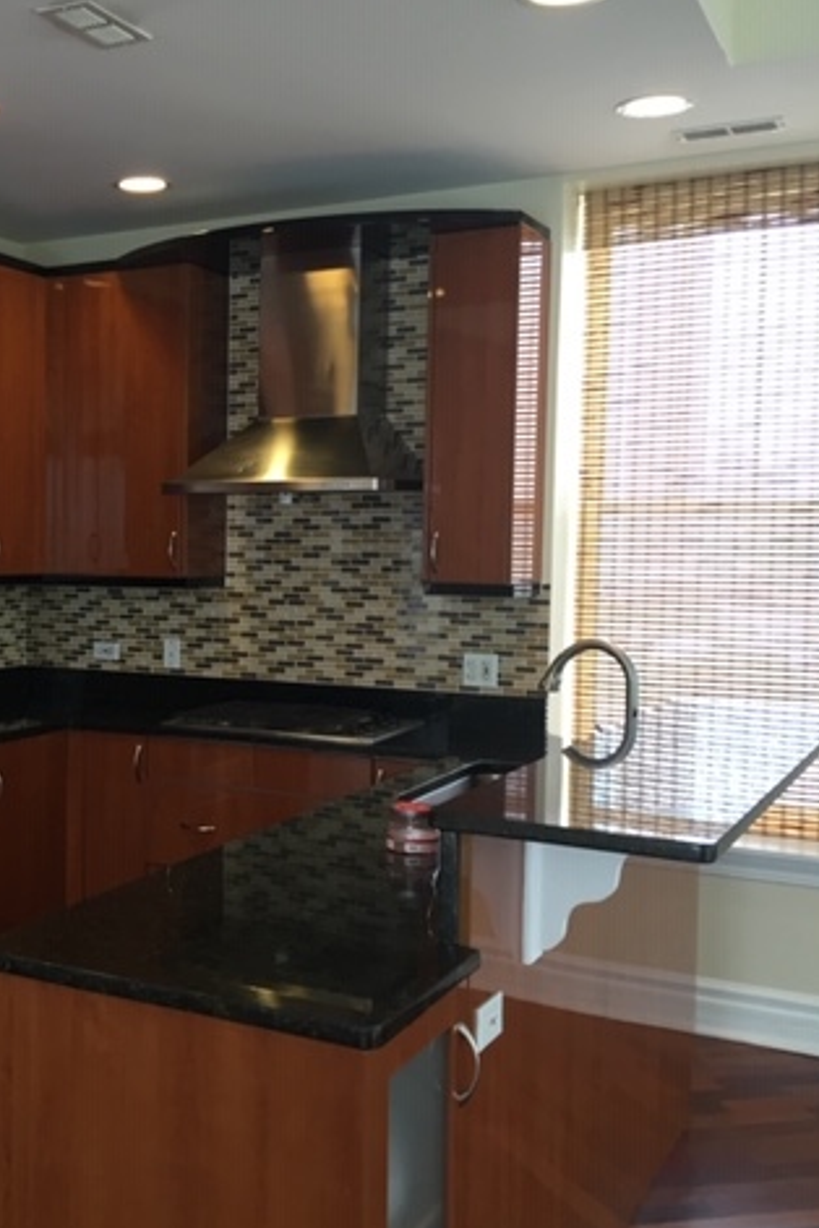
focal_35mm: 41
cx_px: 104
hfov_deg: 31.3
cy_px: 621
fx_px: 1399
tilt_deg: -3.1
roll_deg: -1.8
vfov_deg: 47.4
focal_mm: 4.15
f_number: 2.2
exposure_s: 1/30
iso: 64
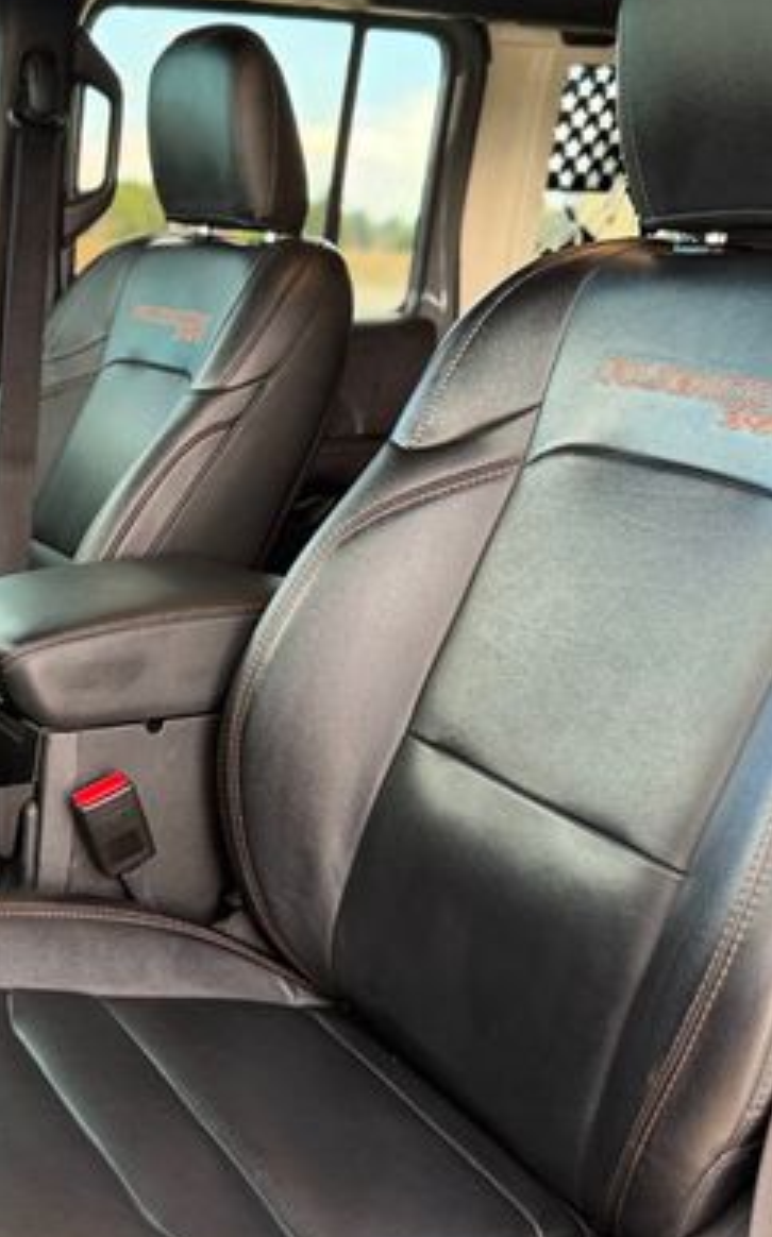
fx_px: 1416
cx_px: 64
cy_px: 561
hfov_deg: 29.2
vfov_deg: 47.2
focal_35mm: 42
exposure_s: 1/60
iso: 200
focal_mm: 6.76
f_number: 1.78
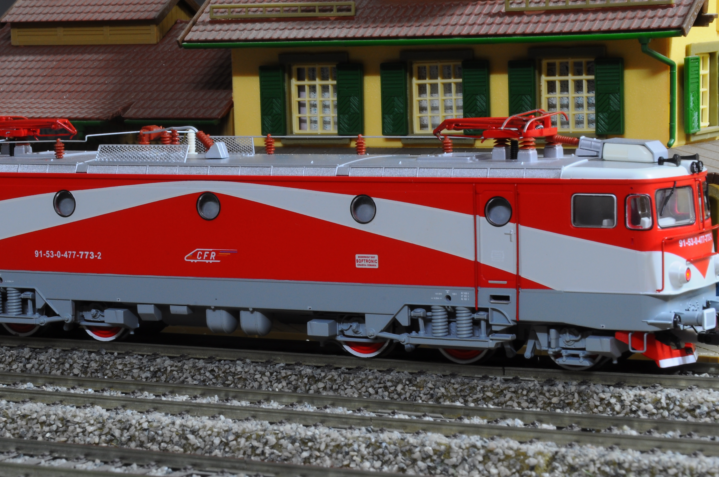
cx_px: 299
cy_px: 251
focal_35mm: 123
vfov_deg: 11.1
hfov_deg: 16.7
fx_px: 2453
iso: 200
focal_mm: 62
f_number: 36
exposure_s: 5
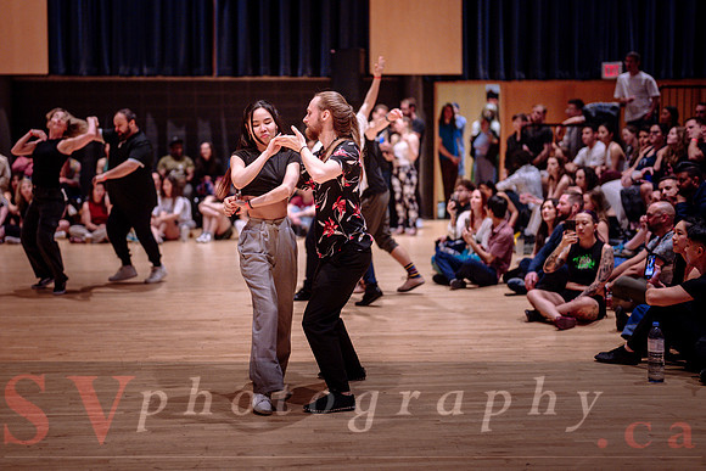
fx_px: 1183
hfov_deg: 33.1
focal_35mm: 60
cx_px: 293
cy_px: 207
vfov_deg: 22.5
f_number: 1.2
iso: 1600
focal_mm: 50
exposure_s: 1/250
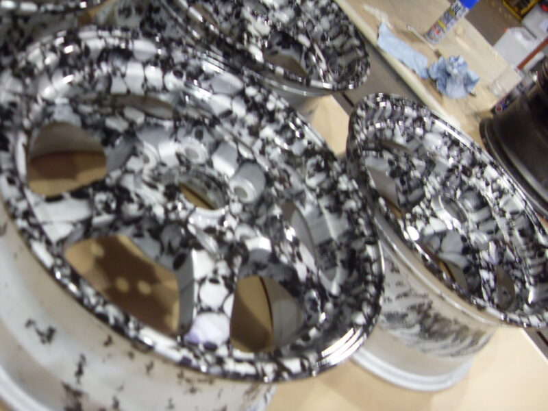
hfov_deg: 52.6
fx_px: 554
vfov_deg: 40.7
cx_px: 274
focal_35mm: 35
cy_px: 206
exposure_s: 1/20
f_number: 2.8
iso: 200
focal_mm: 6.3
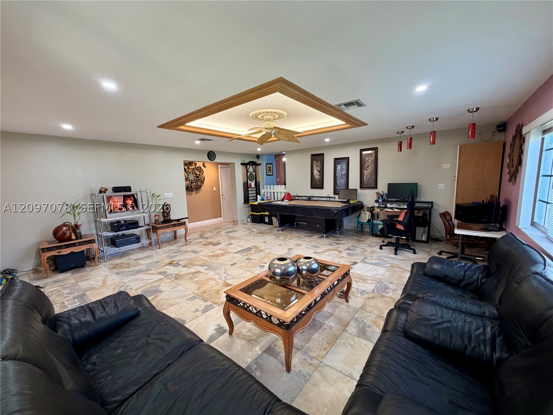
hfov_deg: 102.1
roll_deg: +2.2
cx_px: 276
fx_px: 224
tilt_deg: -5.8
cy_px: 208
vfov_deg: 85.7
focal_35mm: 14
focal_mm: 2.22
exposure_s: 1/60
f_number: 2.2
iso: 160
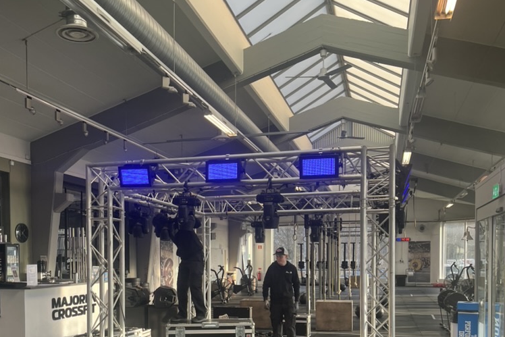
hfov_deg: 51.9
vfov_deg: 34.9
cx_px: 247
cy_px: 269
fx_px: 519
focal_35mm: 37
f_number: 1.6
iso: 40
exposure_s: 1/161
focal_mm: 5.1
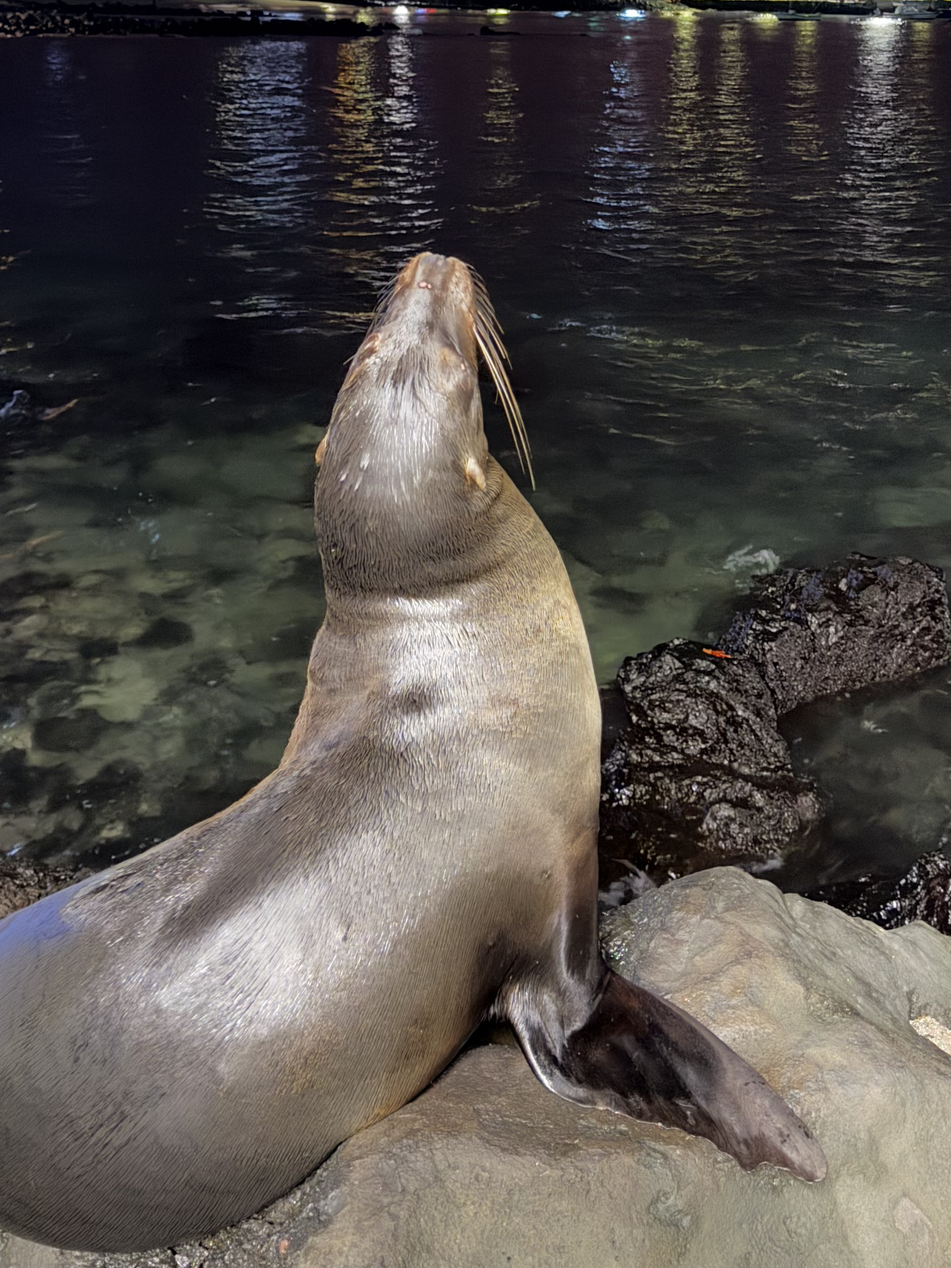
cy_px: 238
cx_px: 581
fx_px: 1612
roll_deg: -0.6
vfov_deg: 41.0
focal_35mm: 44
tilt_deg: -9.0
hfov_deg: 32.7
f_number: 1.78
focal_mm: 6.76
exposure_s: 1/9
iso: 1600
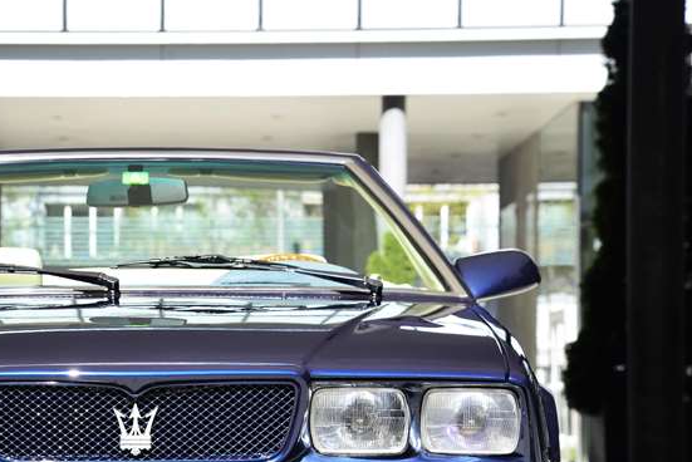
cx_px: 108
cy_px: 326
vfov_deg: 8.6
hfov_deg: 12.8
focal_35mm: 160
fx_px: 3077
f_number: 8
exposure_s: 1/160
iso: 200
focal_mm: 92
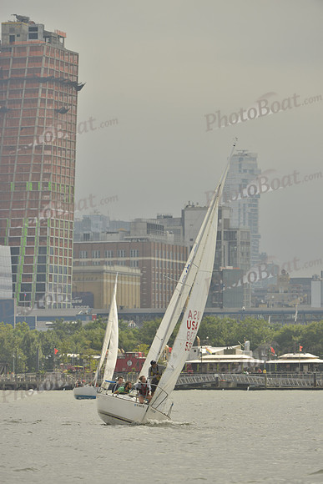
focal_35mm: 310
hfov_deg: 4.4
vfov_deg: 6.6
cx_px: 162
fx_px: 4169
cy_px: 242
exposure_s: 1/1250
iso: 400
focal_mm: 310
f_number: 8
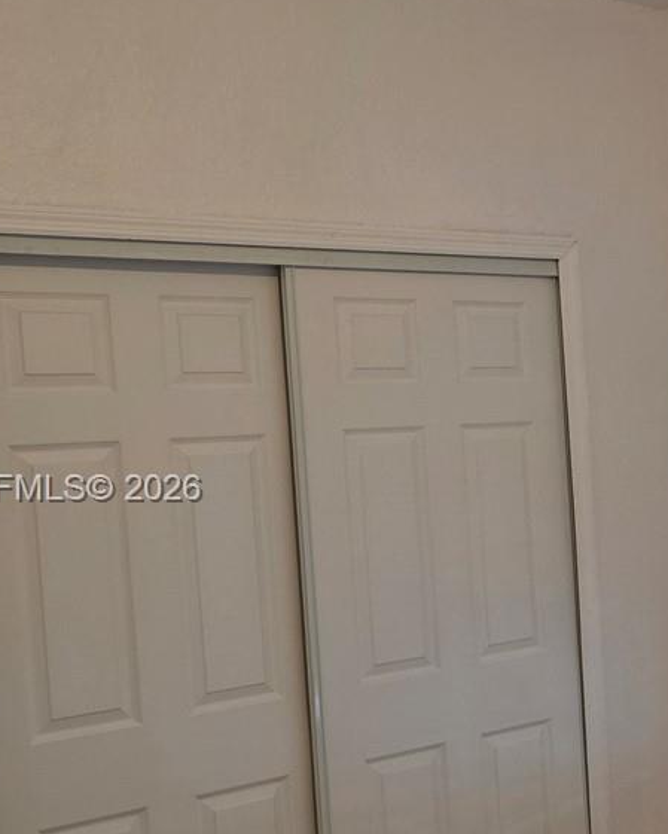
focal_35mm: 64
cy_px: 491
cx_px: 928
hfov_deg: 21.1
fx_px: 1581
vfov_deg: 29.5
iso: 160
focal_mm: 6.3
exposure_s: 1/120
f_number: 1.7
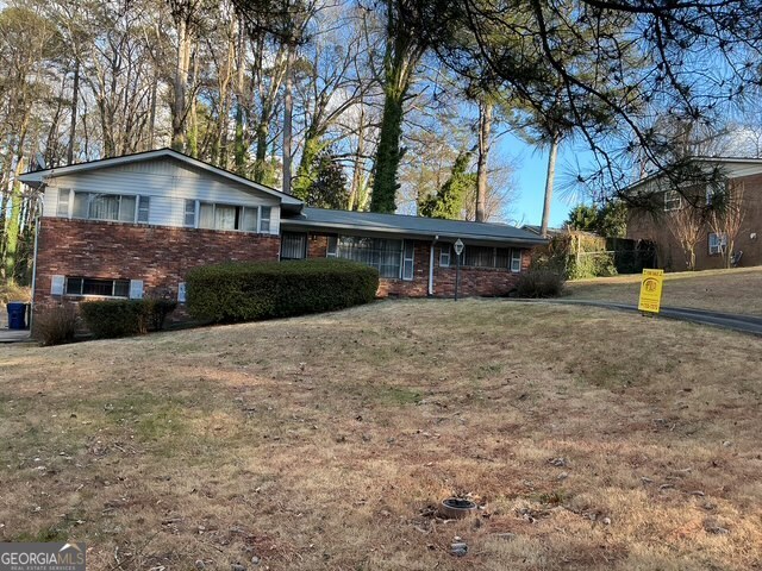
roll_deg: -2.4
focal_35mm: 29
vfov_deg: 48.2
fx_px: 638
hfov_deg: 61.7
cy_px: 286
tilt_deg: +2.3
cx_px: 381
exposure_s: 1/180
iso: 20
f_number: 1.8
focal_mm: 3
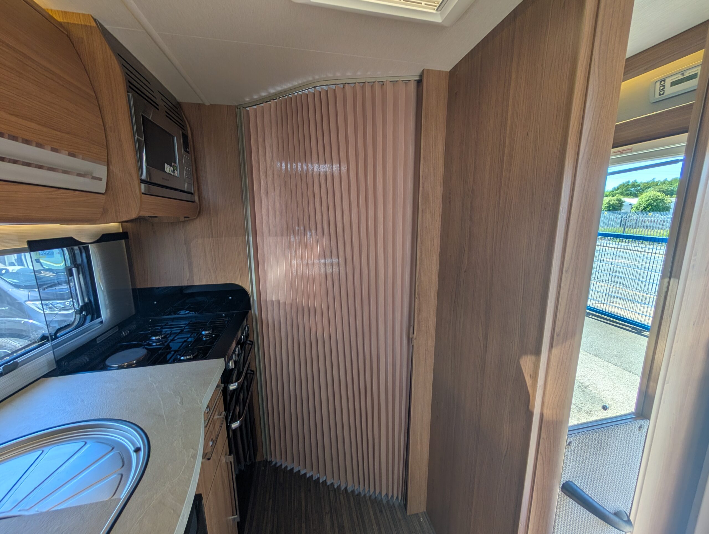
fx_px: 246
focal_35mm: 12
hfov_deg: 110.5
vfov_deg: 94.6
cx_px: 354
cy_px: 267
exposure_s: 1/574
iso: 50
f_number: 1.7
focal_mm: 2.02
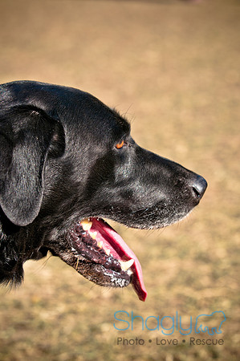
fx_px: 1203
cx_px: 120
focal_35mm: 120
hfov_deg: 11.4
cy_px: 180
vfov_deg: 17.1
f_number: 5
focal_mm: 80
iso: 200
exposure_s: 1/640
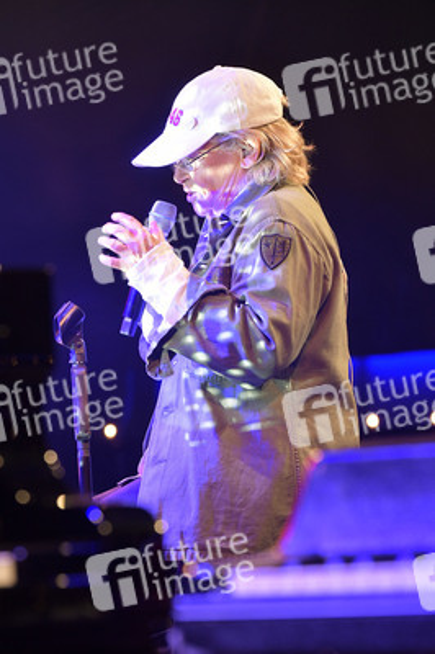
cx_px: 218
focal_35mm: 160
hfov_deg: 8.6
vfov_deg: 12.8
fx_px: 2905
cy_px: 327
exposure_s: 1/250
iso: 3200
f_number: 6.3
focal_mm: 160
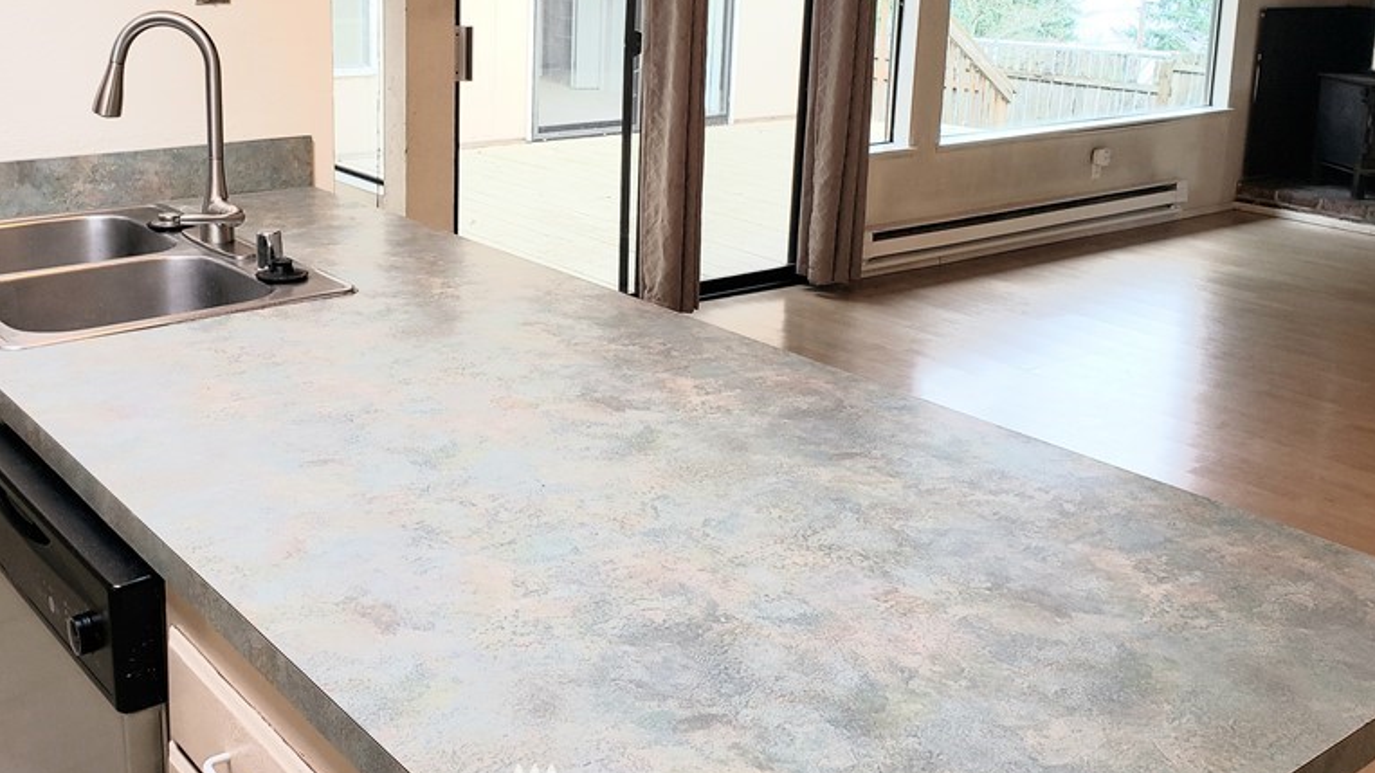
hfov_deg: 52.7
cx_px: 604
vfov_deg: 30.5
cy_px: 162
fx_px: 1385
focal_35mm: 38
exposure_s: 1/60
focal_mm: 4.3
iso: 64
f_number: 2.4
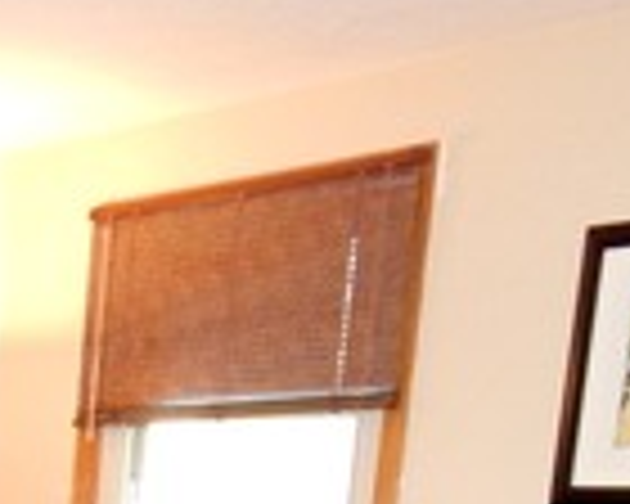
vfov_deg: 13.8
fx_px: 1827
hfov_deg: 17.1
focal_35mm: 98
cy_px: 940
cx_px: -396
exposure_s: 1/30
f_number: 3
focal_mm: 4
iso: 500
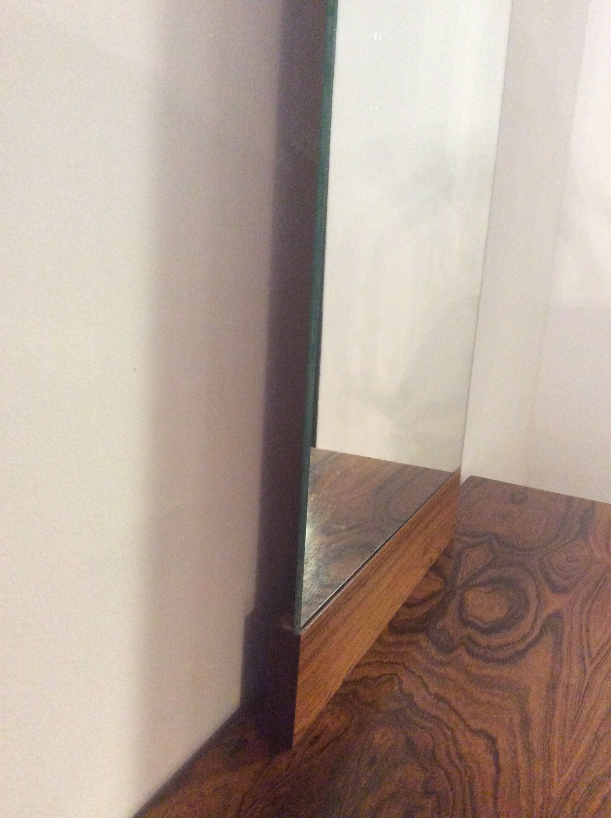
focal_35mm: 32
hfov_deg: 44.1
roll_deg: -3.5
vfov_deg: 56.9
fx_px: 755
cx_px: 306
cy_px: 409
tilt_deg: -15.0
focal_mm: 3.3
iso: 400
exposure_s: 1/17
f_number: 2.4
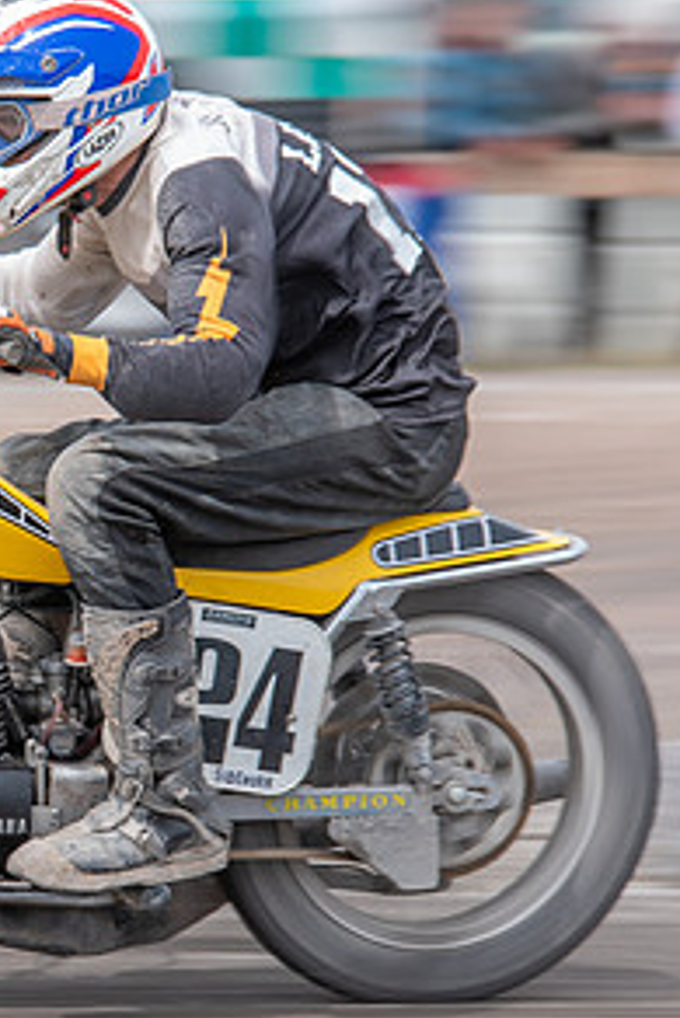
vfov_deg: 4.4
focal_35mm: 469
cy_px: 580
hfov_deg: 2.9
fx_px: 13272
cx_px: -152
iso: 200
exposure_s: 1/200
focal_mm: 200
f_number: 8
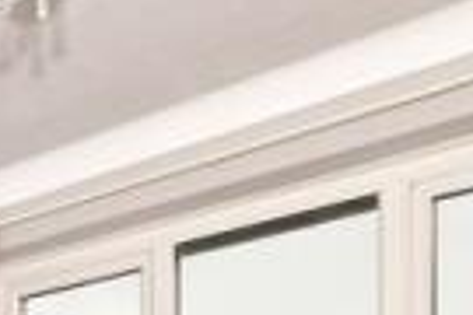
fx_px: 959
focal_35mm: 73
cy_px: 579
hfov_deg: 20.8
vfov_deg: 15.7
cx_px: -336
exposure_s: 1/200
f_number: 10
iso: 500
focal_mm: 10
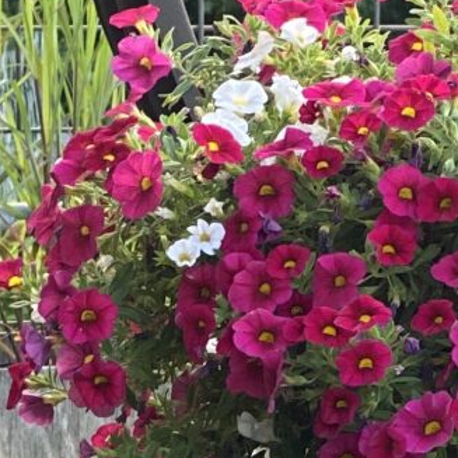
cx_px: 367
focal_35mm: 288
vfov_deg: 5.9
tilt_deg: -13.9
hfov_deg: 6.1
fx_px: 4311
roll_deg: -2.5
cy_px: 877
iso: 50
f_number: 2
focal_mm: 6
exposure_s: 1/122
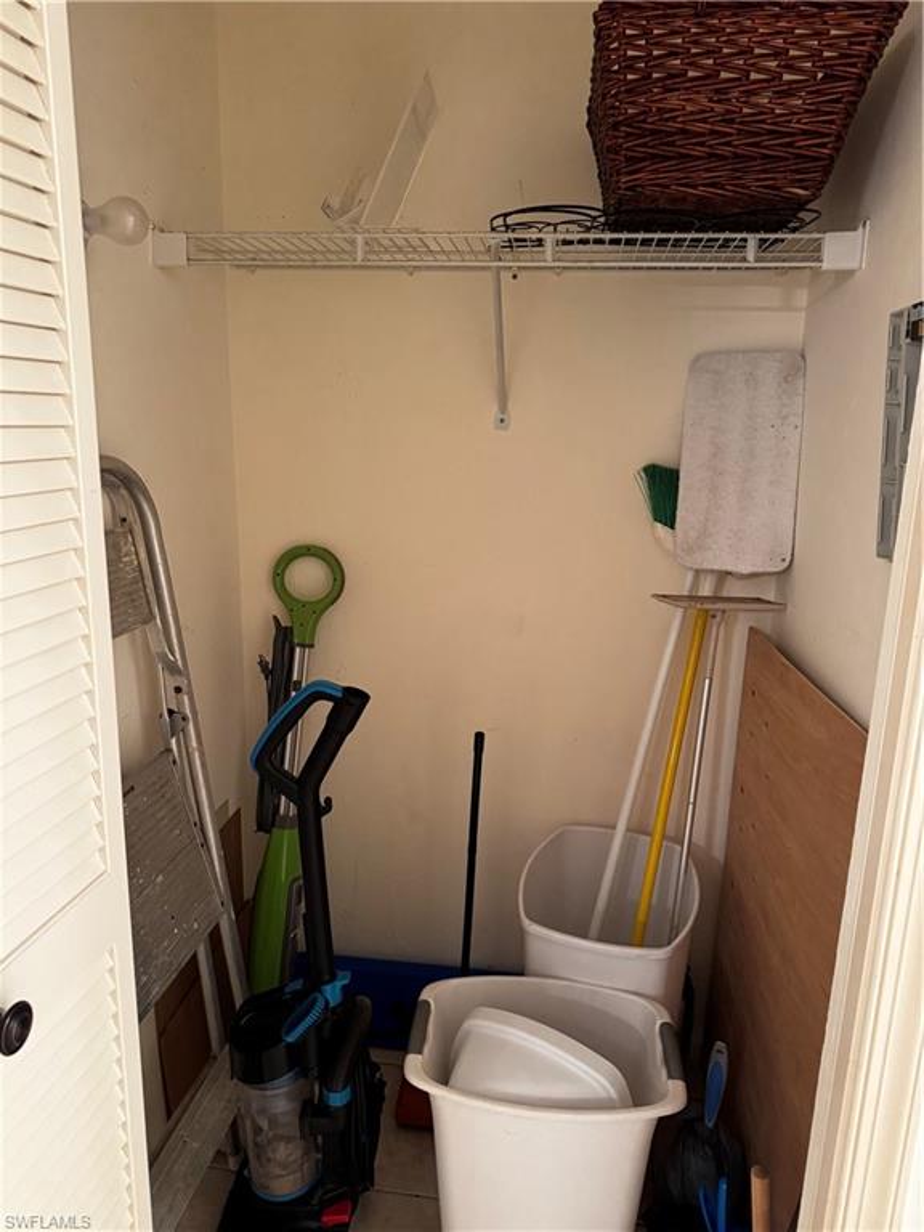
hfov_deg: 56.8
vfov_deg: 71.6
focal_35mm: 24
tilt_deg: -11.3
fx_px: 854
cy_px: 616
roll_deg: +0.3
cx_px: 462
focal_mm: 6.76
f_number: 1.78
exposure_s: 1/60
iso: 400
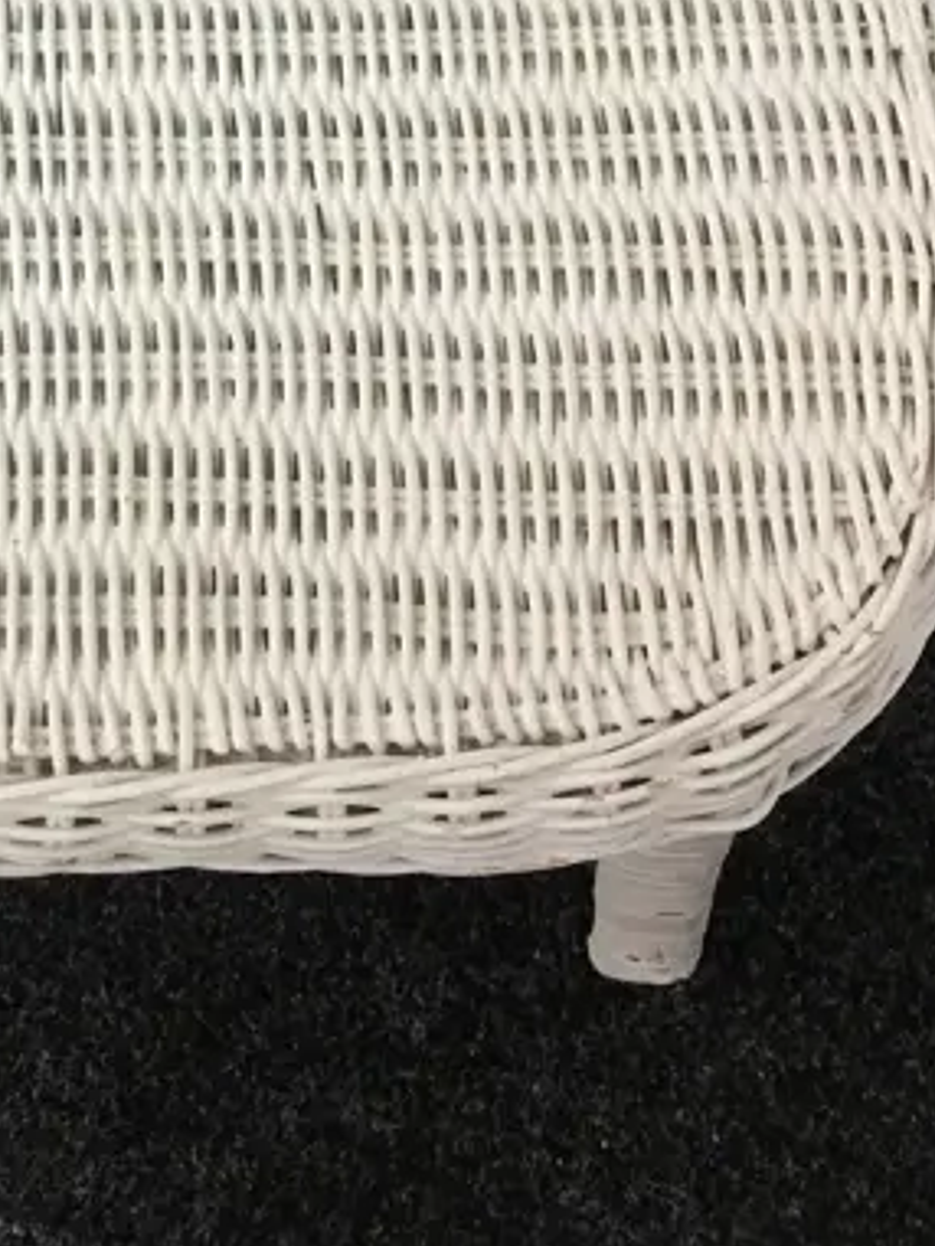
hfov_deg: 18.5
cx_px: 23
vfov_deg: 22.9
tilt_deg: -61.9
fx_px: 2808
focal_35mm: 78
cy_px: -271
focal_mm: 4.15
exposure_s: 1/17
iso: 32
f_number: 2.2
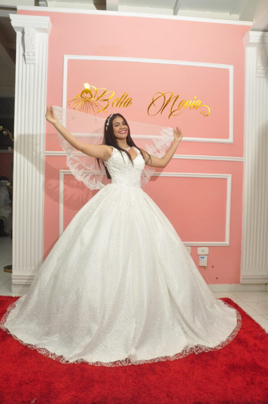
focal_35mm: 39
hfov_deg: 34.1
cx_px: 134
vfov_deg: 49.6
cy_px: 202
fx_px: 436
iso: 400
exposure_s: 1/125
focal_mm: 26
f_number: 5
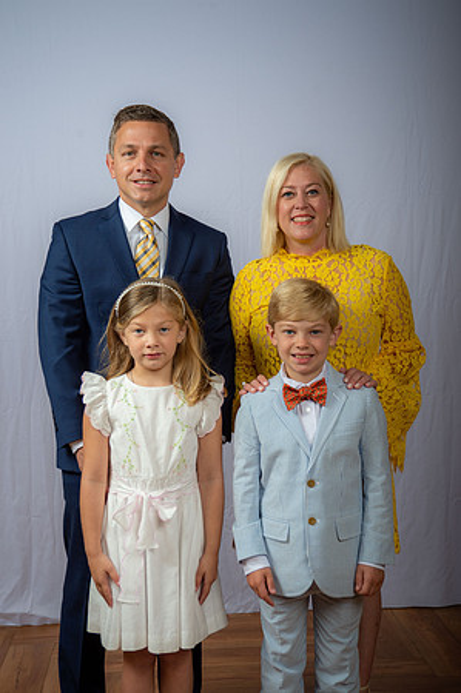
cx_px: 230
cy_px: 346
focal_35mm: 55
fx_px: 1059
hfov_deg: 24.6
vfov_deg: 36.3
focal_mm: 55
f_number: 6.3
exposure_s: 1/200
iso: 250
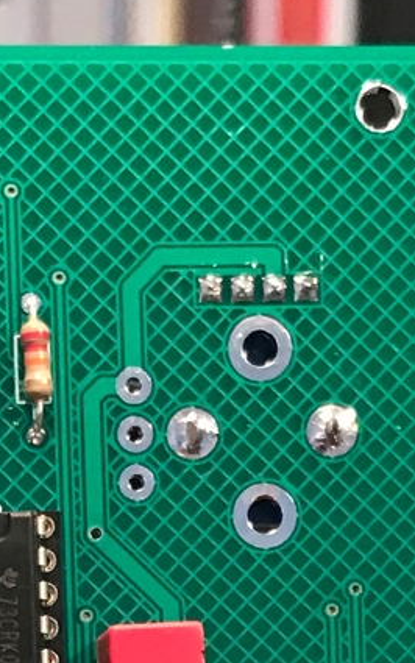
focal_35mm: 143
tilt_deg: -16.2
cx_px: 97
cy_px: 864
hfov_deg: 9.2
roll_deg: -1.7
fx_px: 2585
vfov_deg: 14.0
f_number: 1.8
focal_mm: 3.99
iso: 64
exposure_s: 1/17
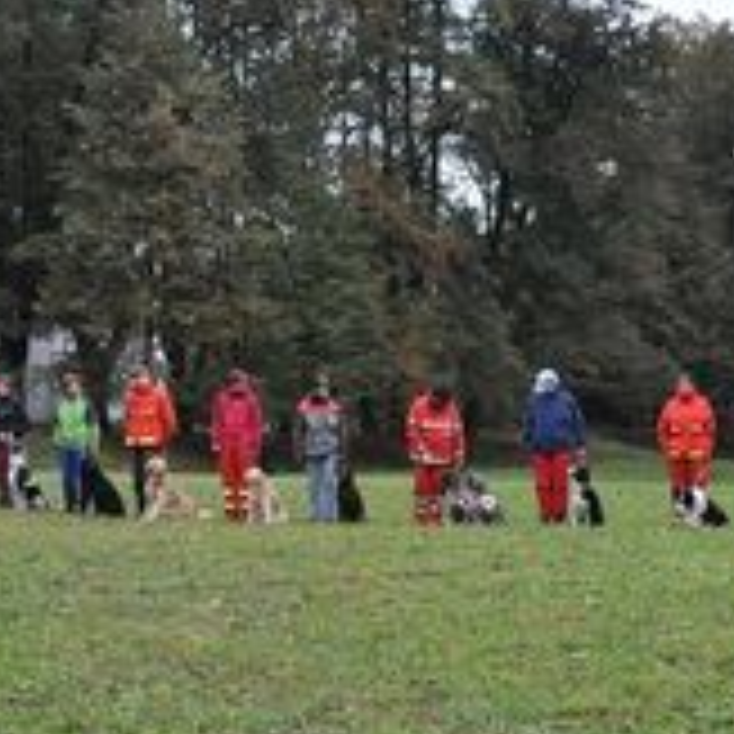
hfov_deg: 20.2
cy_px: 520
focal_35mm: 86
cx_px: 342
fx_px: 2063
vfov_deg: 20.1
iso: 800
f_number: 6.3
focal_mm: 22
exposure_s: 1/500
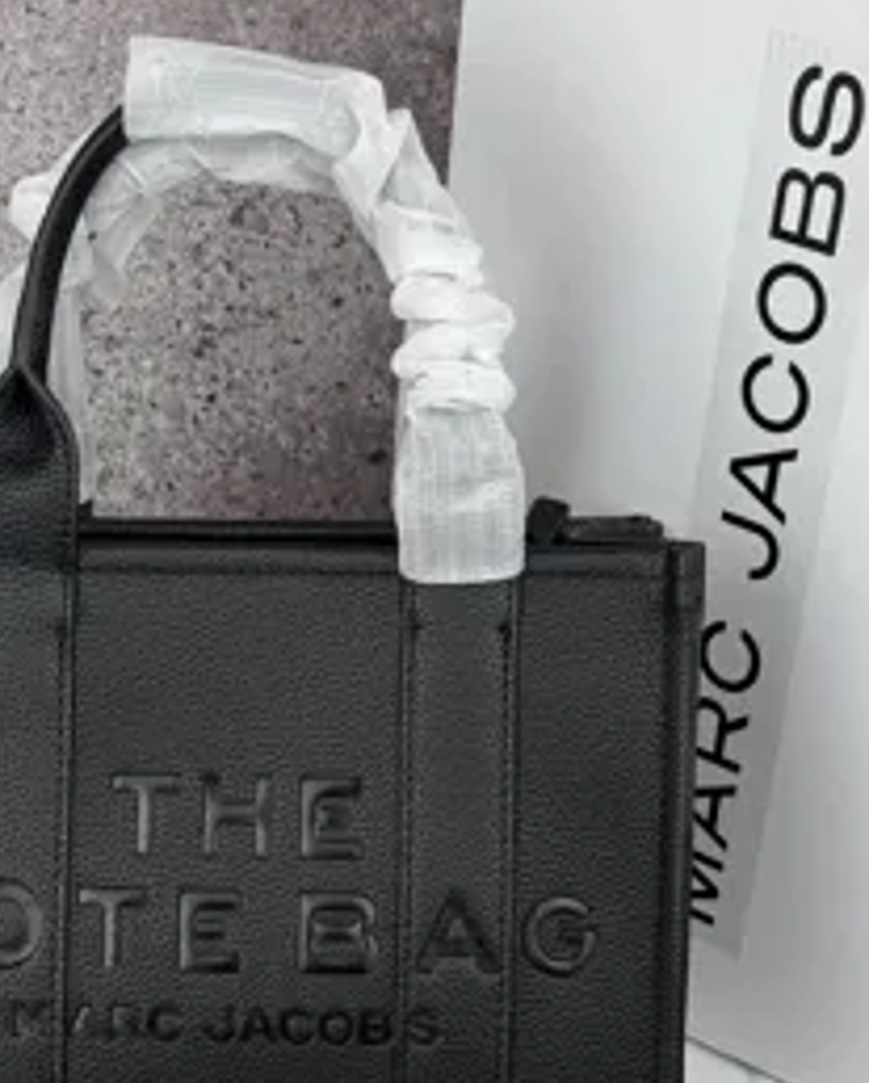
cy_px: 768
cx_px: 248
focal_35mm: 87
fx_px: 2792
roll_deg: -0.6
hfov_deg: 17.6
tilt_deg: -33.5
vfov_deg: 21.8
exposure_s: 1/488
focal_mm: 6.76
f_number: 1.78
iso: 64
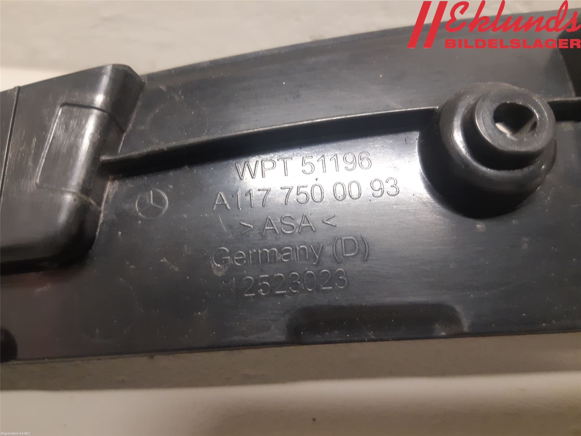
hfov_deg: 67.3
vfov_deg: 53.1
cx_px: 290
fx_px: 436
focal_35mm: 26
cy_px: 218
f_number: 1.7
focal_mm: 3.93
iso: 250
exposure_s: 1/33
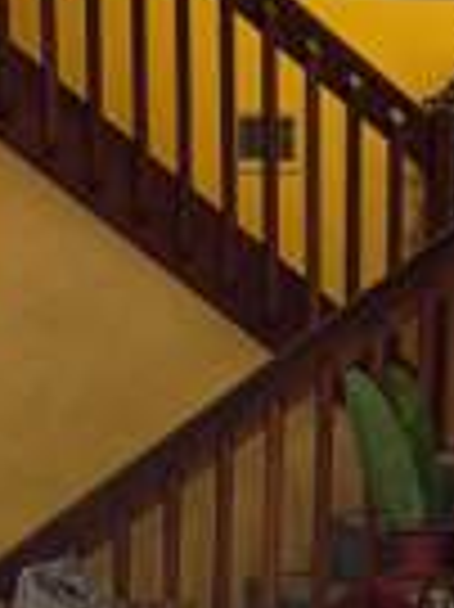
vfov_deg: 16.6
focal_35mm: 114
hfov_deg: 13.0
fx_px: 1997
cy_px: 721
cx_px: 166
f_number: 1.78
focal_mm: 6.76
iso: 320
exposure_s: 1/60
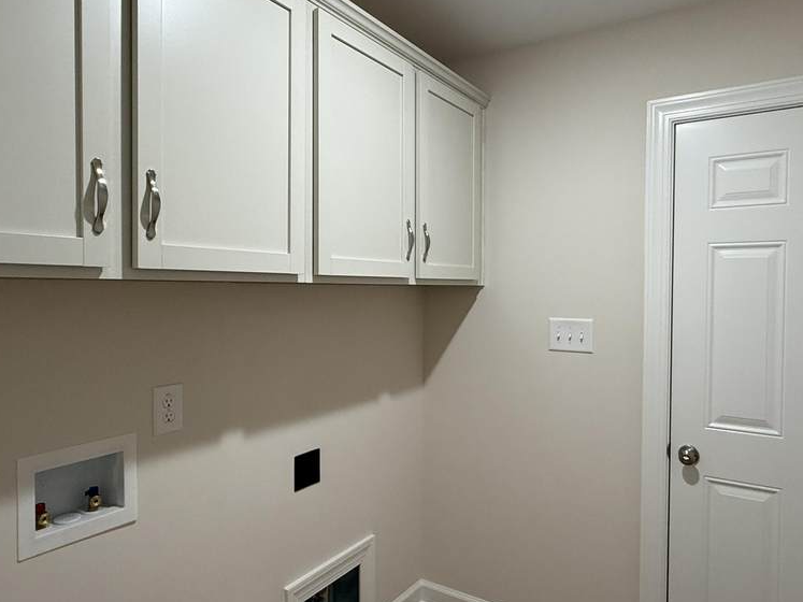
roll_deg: -0.5
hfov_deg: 71.5
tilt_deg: -0.3
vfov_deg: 56.8
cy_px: 298
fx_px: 557
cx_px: 433
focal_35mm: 24
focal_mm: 2.22
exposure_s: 1/120
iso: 250
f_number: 2.2
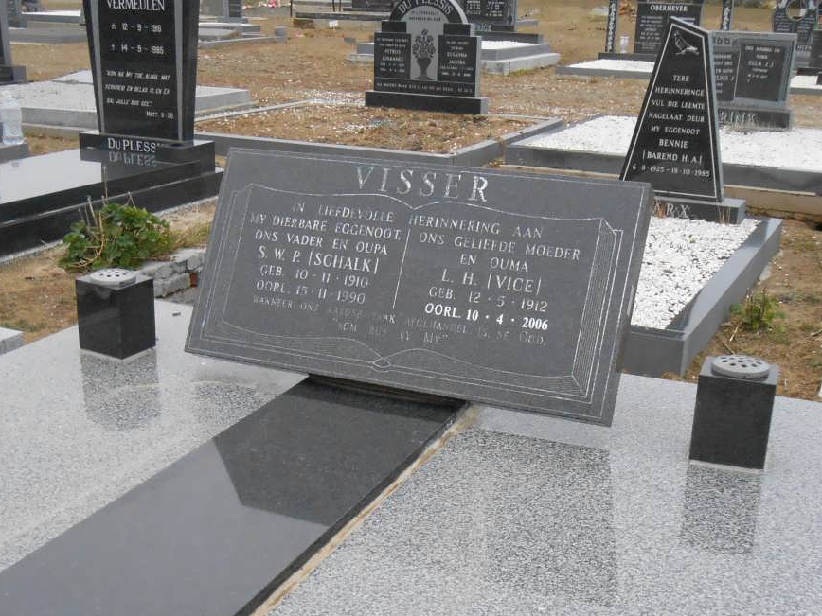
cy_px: 396
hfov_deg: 40.4
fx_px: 1116
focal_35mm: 47
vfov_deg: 30.7
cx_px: 389
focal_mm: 6
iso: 400
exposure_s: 1/250
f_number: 3.9
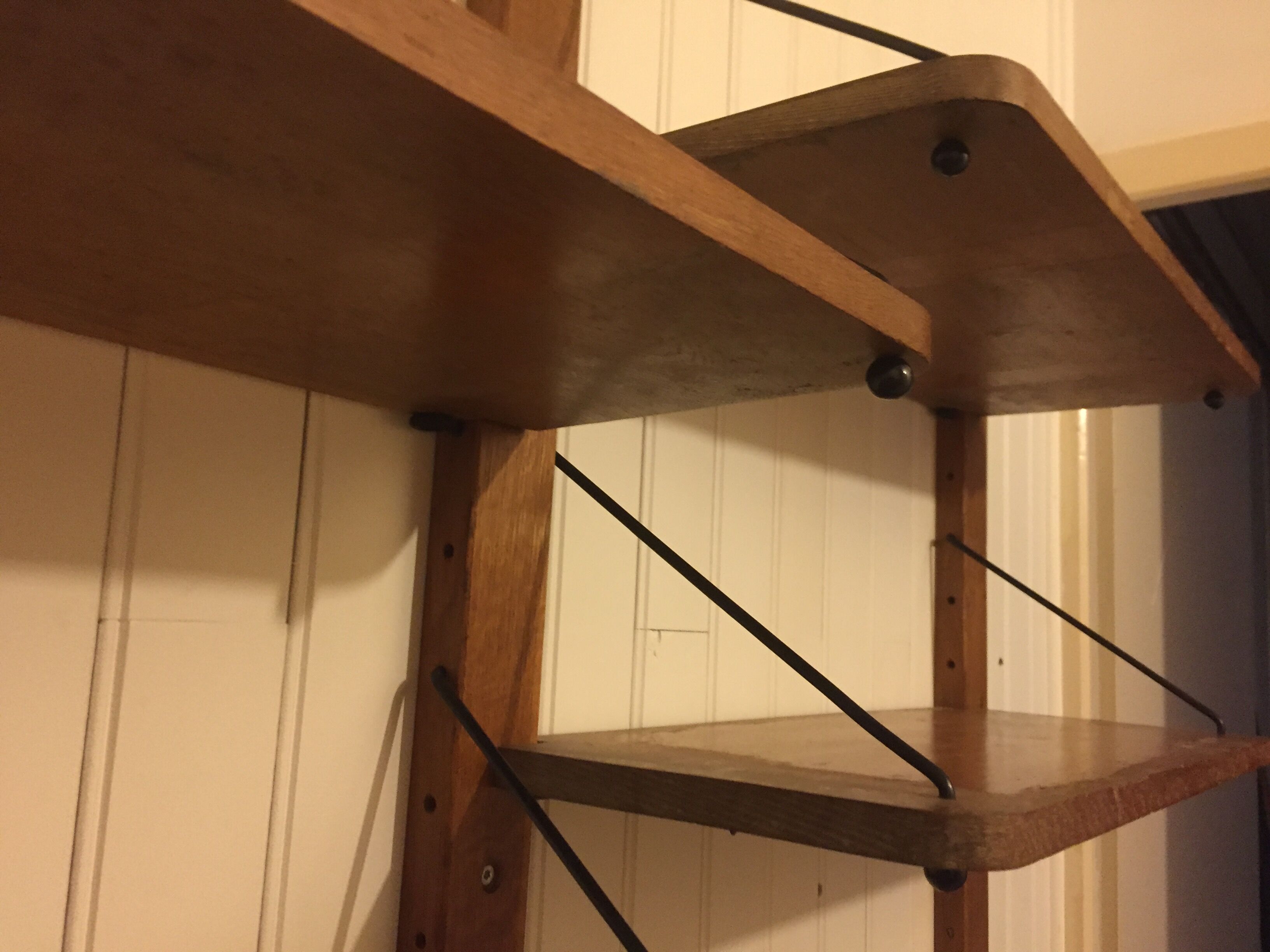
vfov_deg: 48.2
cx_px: 635
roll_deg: -4.4
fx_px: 1064
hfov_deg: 61.7
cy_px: 476
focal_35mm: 29
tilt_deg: +10.7
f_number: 2.2
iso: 250
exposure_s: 1/15
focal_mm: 4.15
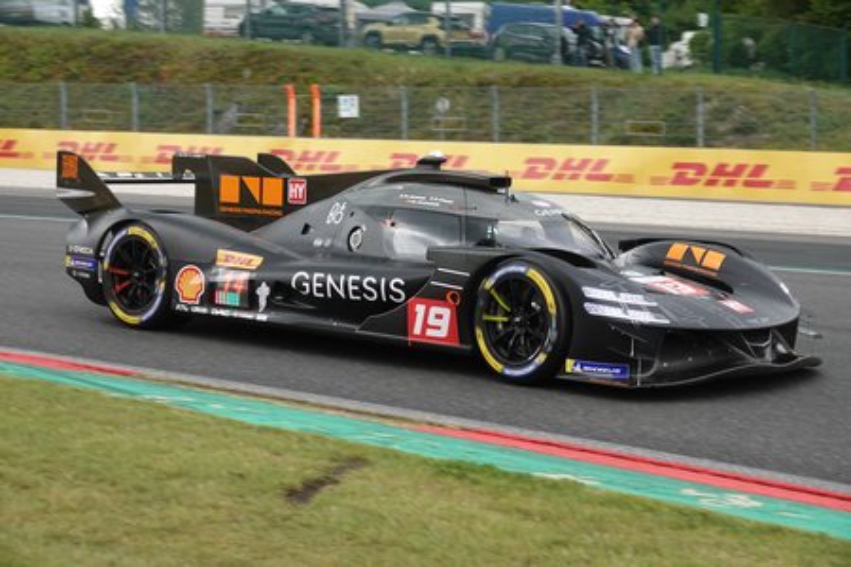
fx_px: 1915
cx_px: 426
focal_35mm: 81
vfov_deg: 16.9
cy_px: 284
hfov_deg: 25.1
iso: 250
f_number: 3.5
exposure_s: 1/800
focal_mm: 29.69
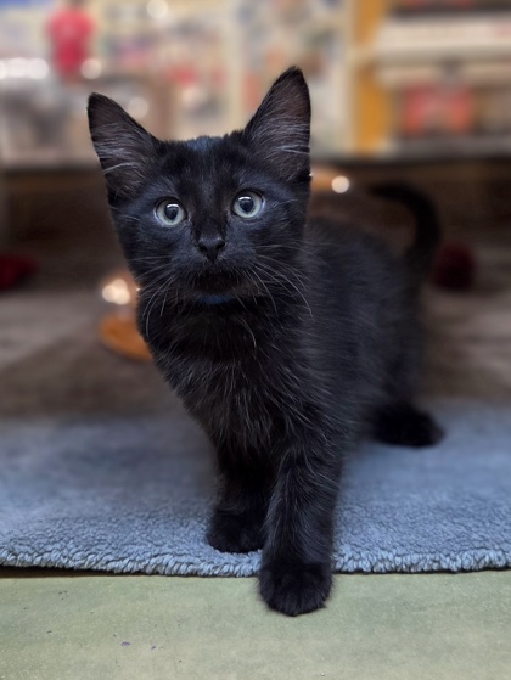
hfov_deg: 58.9
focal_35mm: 23
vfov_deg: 73.9
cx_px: 256
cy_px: 340
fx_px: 452
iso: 320
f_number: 1.8
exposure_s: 1/120
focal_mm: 5.4
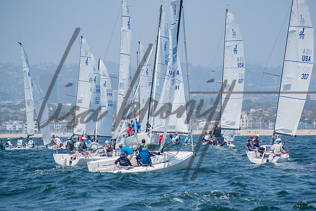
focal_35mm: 362
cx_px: 167
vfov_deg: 3.8
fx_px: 3175
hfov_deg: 5.7
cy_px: 106
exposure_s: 1/1250
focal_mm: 220
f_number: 8
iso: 400
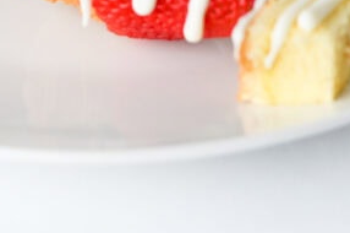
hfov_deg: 11.5
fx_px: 1738
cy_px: -104
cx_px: 166
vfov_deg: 7.5
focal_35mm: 179
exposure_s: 1/125
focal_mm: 50
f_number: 4
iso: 140
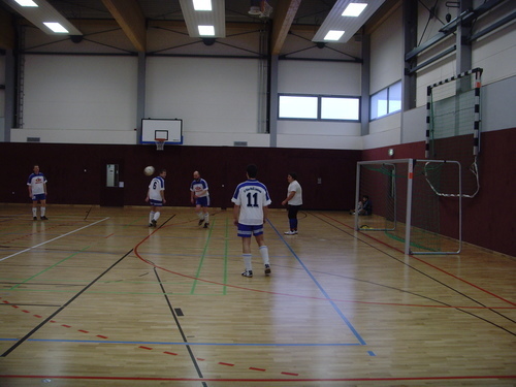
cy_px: 194
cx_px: 258
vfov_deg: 36.8
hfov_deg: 47.9
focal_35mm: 39
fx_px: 581
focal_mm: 6.6
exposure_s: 1/45
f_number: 3.5
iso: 200
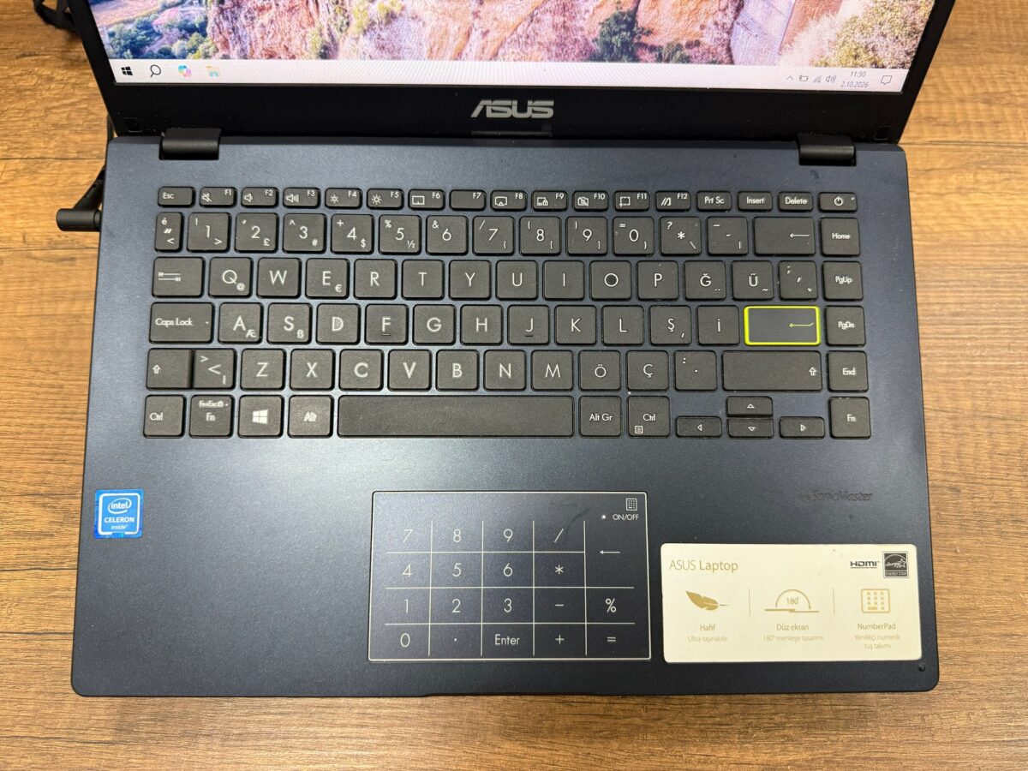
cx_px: 514
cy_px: 386
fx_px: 713
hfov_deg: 71.6
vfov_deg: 56.8
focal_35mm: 24
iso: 200
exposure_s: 1/50
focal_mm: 6.76
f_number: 1.78
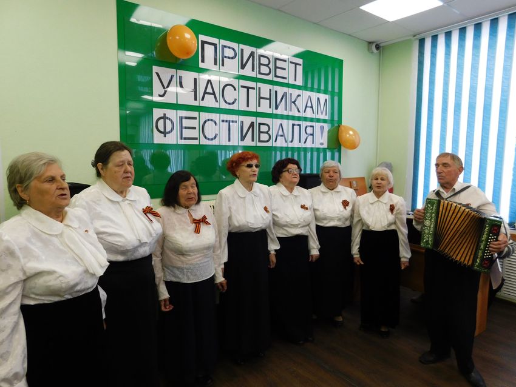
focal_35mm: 23
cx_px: 258
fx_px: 343
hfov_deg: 73.9
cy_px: 194
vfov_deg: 58.9
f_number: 3
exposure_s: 1/30
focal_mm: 4
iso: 200
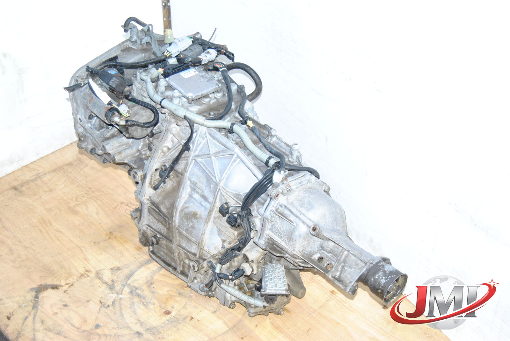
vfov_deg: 26.6
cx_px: 255
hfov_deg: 38.8
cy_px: 170
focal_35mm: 51
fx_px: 723
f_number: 4.5
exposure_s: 1/200
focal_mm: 34
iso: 400
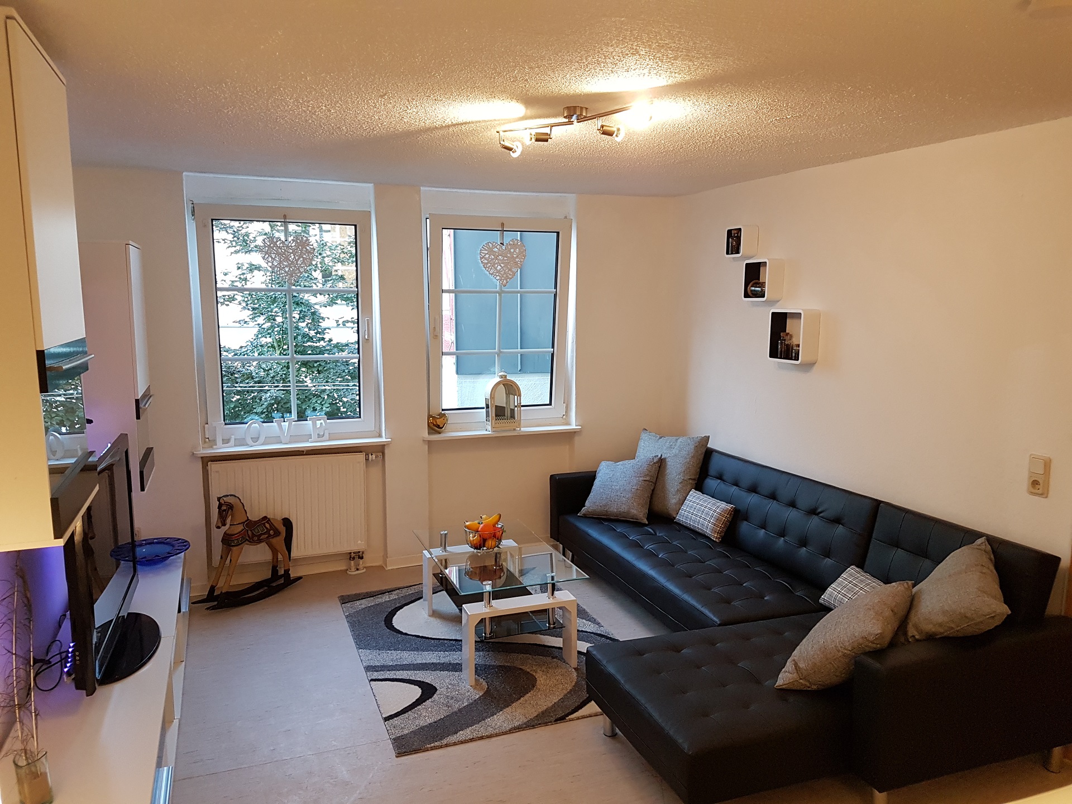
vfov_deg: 53.1
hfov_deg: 67.3
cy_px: 402
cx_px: 536
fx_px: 805
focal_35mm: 26
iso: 125
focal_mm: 4.2
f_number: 1.7
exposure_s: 1/50
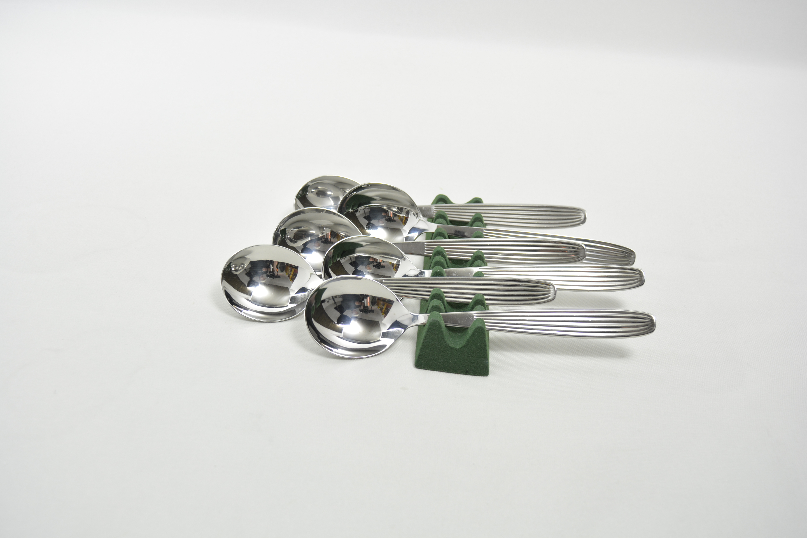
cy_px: 269
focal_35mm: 38
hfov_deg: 51.3
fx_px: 841
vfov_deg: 35.5
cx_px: 404
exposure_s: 1/3
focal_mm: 25
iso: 400
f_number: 5.6
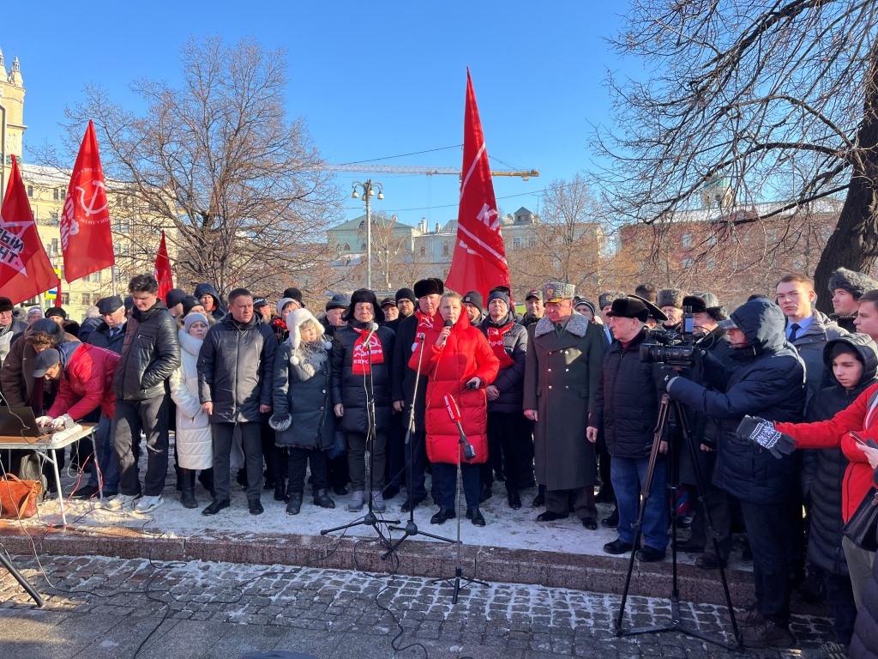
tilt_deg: -0.4
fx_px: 659
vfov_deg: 53.1
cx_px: 439
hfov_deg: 67.3
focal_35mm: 26
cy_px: 330
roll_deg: -0.1
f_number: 1.6
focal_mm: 5.1
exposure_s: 1/891
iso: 50
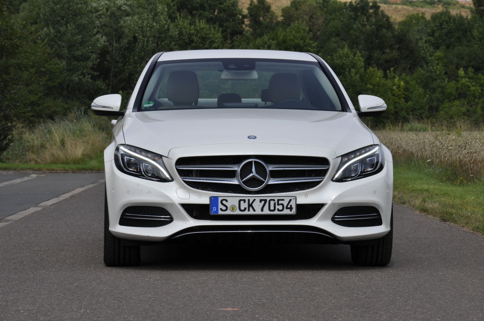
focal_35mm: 158
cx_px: 242
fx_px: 2115
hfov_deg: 13.1
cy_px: 160
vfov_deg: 8.7
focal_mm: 105
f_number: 11
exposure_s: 1/500
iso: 200
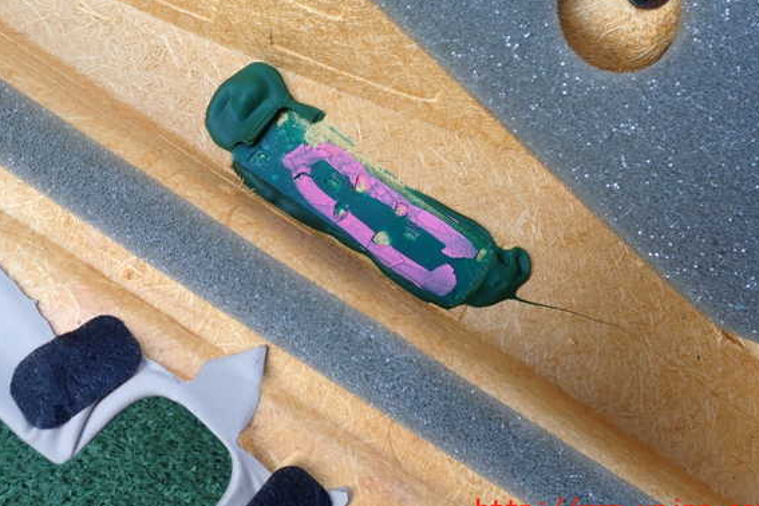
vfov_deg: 39.9
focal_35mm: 33
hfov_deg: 57.2
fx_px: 696
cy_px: 228
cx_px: 376
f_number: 3.2
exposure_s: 1/125
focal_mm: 5.4
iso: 100
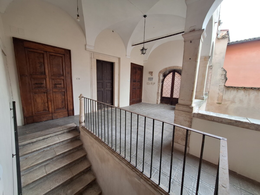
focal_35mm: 13
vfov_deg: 89.9
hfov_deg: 106.2
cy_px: 98
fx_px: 98
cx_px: 130
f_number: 2.2
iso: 50
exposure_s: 1/50
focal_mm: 1.74
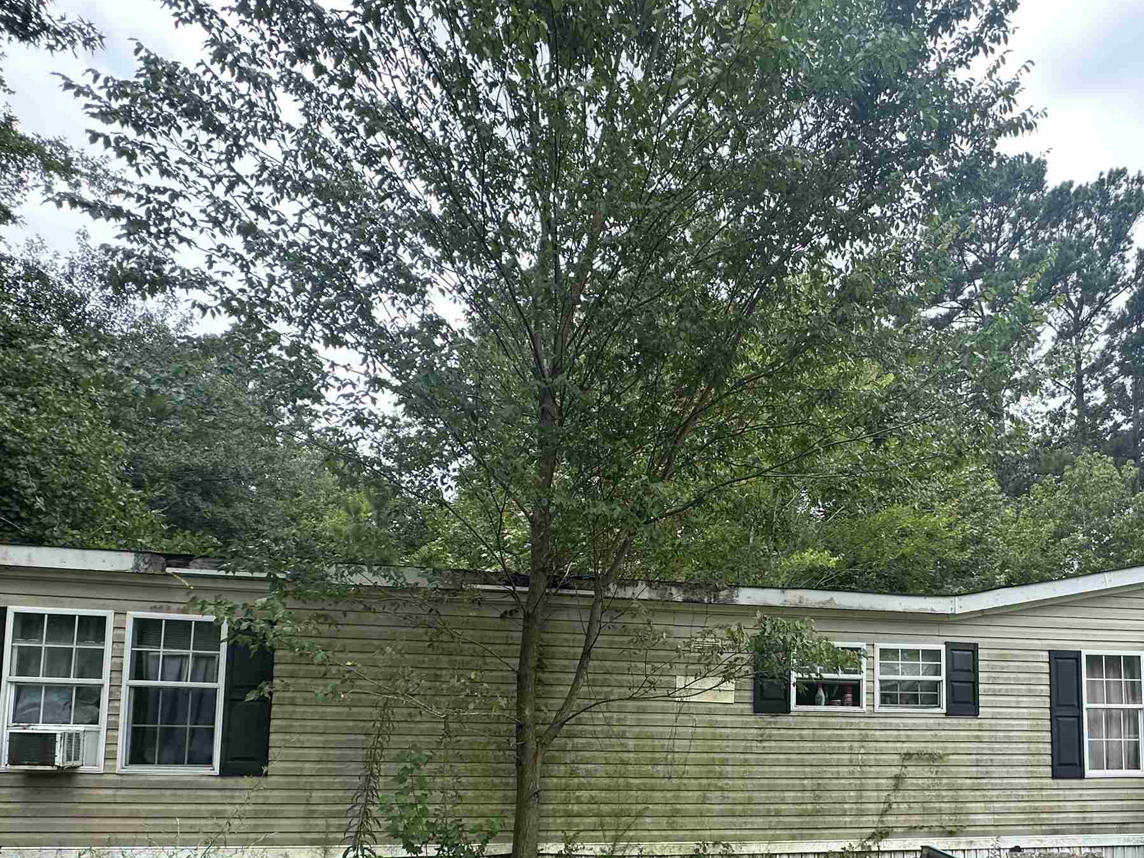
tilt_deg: +4.2
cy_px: 691
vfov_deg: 52.9
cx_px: 755
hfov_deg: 69.7
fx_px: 793
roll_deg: -0.6
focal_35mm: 24
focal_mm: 2.22
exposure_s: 1/399
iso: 40
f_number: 2.2
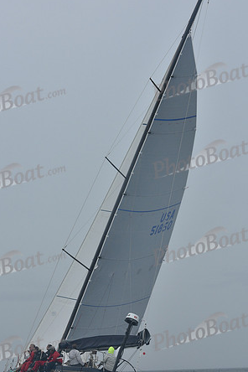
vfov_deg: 20.0
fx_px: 1054
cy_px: 213
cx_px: 109
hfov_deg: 13.4
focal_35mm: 102
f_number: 8
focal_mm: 78
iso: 320
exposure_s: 1/1000
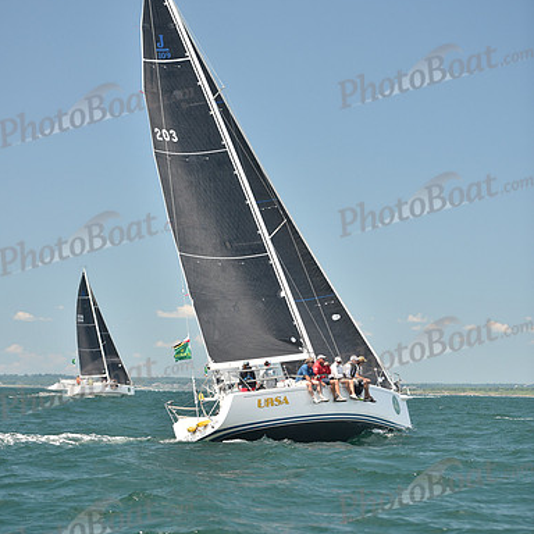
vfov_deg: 14.8
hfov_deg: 14.8
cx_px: 266
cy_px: 293
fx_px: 2059
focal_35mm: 118
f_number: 3.5
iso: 320
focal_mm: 92
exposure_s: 1/1250
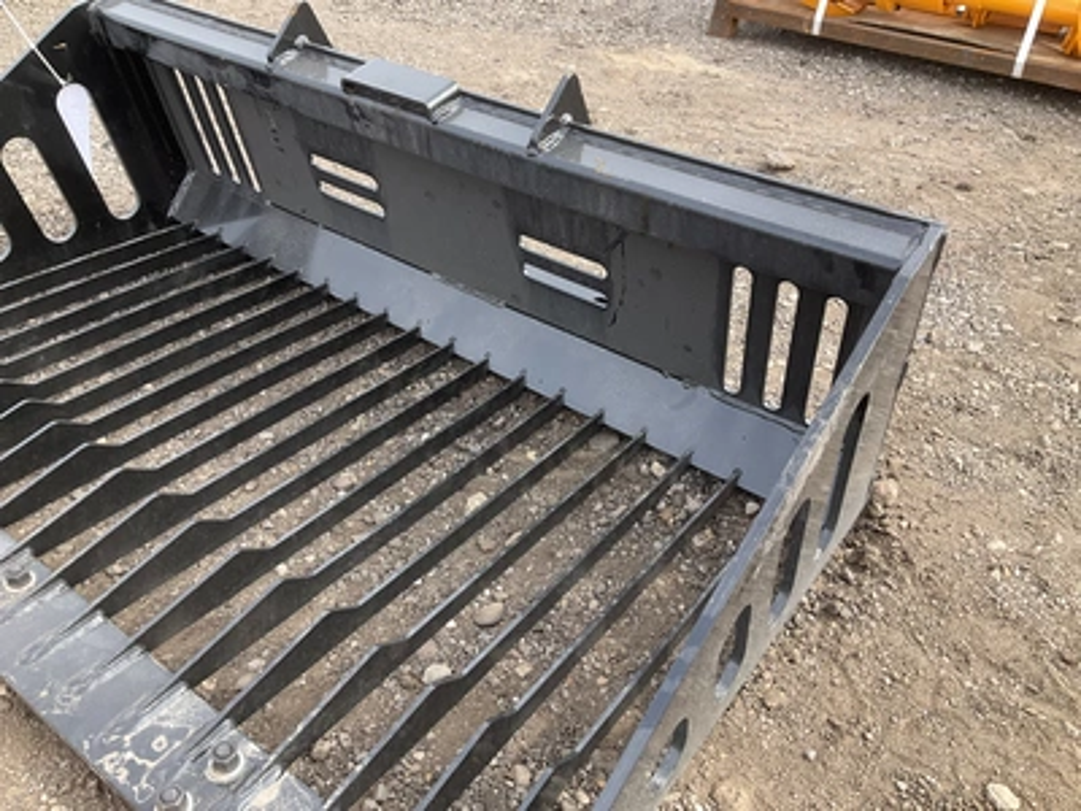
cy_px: 406
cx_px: 540
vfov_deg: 48.2
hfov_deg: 61.7
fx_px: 906
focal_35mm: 29
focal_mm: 3
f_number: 1.8
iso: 25
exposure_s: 1/273
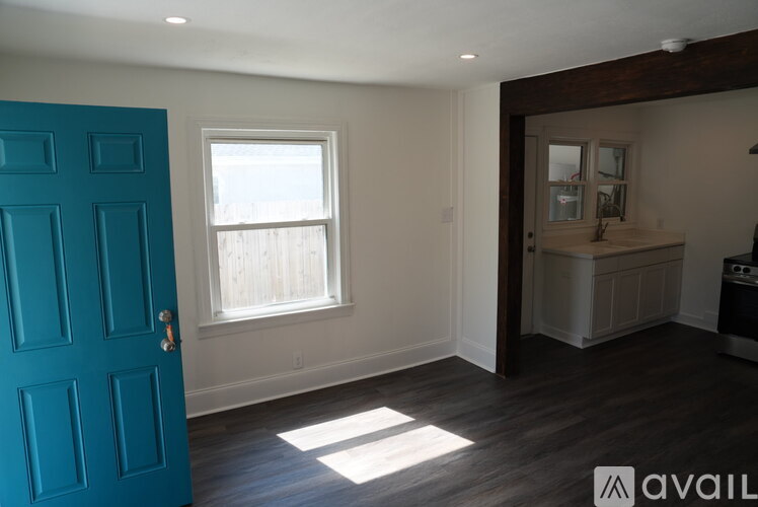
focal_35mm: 24
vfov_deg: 53.2
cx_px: 379
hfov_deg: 73.7
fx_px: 506
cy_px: 254
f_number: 4
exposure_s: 1/160
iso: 500
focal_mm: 24
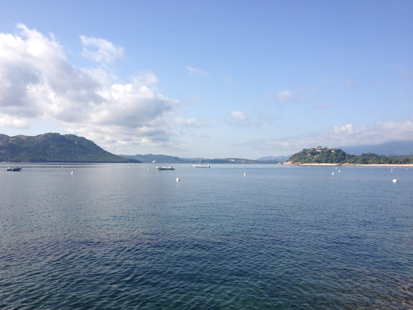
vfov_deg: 40.7
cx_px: 206
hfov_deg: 52.6
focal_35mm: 35
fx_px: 418
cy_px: 155
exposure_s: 1/1672
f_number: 2.4
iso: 64
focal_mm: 4.28
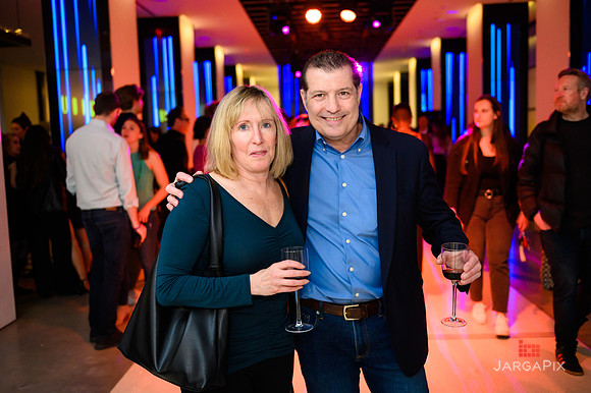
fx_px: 591
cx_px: 296
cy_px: 196
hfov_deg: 53.2
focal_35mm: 36
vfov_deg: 36.8
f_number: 3.2
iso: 1600
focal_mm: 36
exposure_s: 1/160
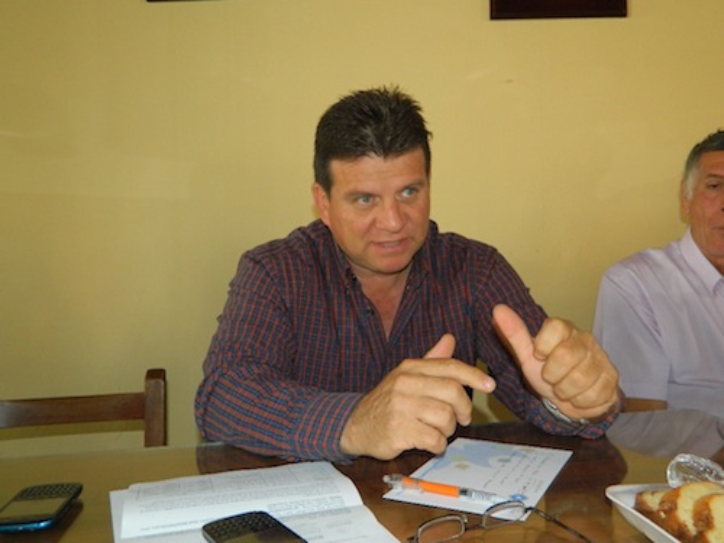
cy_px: 272
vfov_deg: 45.4
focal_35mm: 31
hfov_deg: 58.4
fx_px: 648
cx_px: 362
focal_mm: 5.6
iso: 200
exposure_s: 1/30
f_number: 3.2
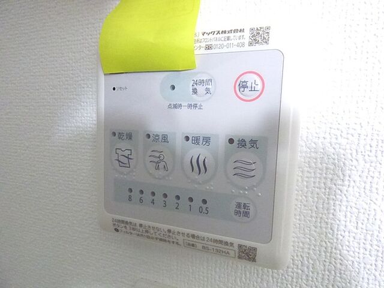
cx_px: 192
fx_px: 222
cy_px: 144
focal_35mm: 20
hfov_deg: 81.7
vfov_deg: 66.0
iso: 1600
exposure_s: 1/100
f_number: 2.8
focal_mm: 3.58
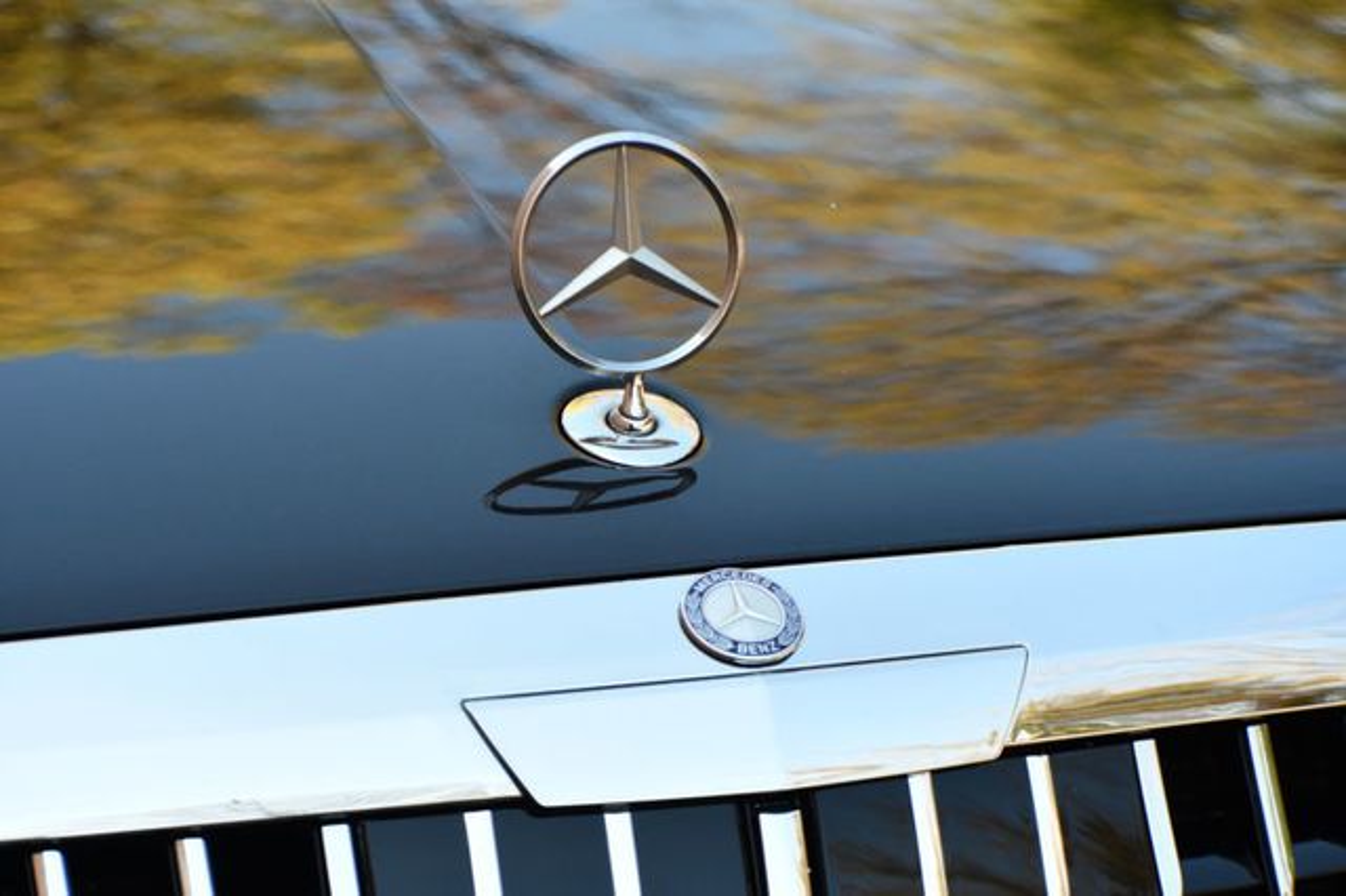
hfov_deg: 14.0
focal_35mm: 147
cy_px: 448
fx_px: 5493
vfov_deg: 9.3
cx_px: 673
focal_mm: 98
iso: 280
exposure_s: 1/250
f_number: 5.6
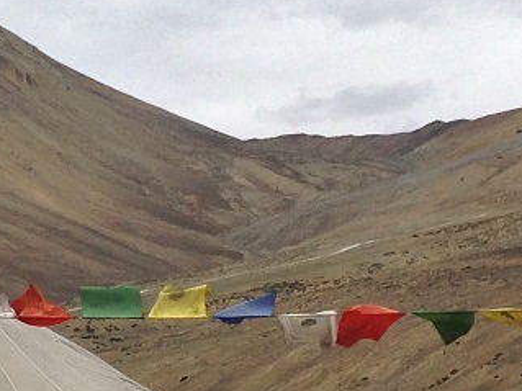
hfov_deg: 11.6
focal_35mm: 169
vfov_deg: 8.8
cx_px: 62
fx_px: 2548
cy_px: 232
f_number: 2.4
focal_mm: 4.12
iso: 50
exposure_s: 1/3195
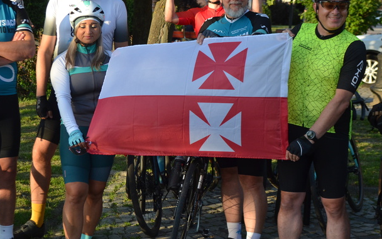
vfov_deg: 15.2
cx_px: 170
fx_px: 895
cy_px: 82
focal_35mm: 86
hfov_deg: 24.1
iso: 400
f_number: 5.3
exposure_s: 1/640
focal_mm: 40
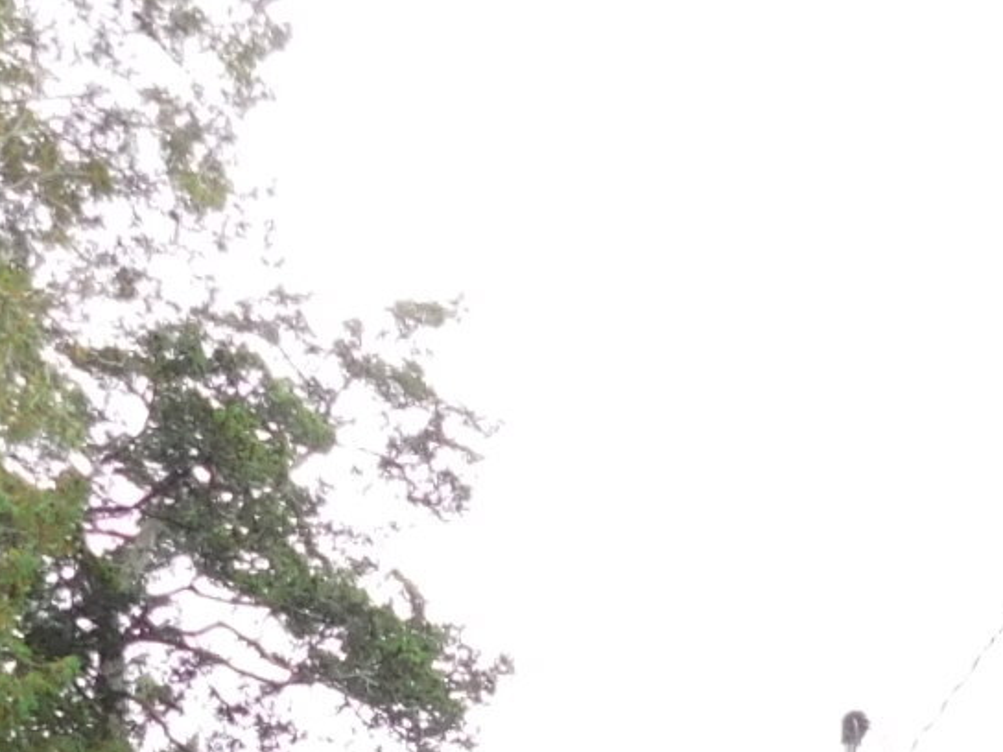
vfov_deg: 13.6
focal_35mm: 96
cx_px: 1399
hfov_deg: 18.6
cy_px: 1417
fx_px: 2782
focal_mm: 4
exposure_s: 1/200
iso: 125
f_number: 3
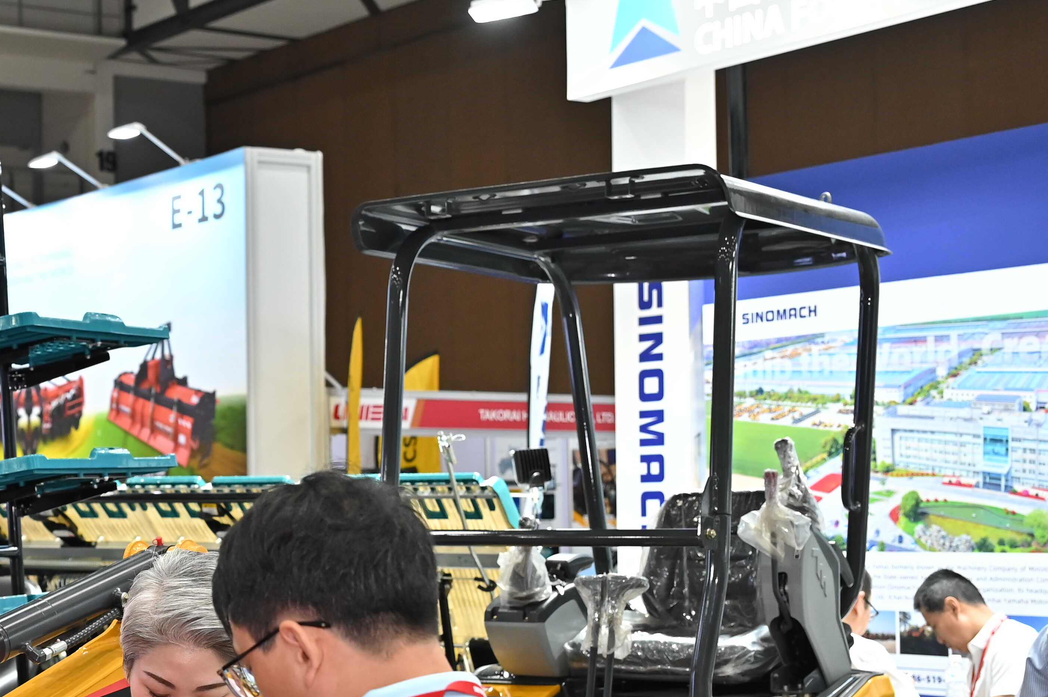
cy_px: 474
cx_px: 49
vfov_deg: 18.3
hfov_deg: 26.2
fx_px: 2155
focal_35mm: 74
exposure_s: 1/125
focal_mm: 34.5
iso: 1250
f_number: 4
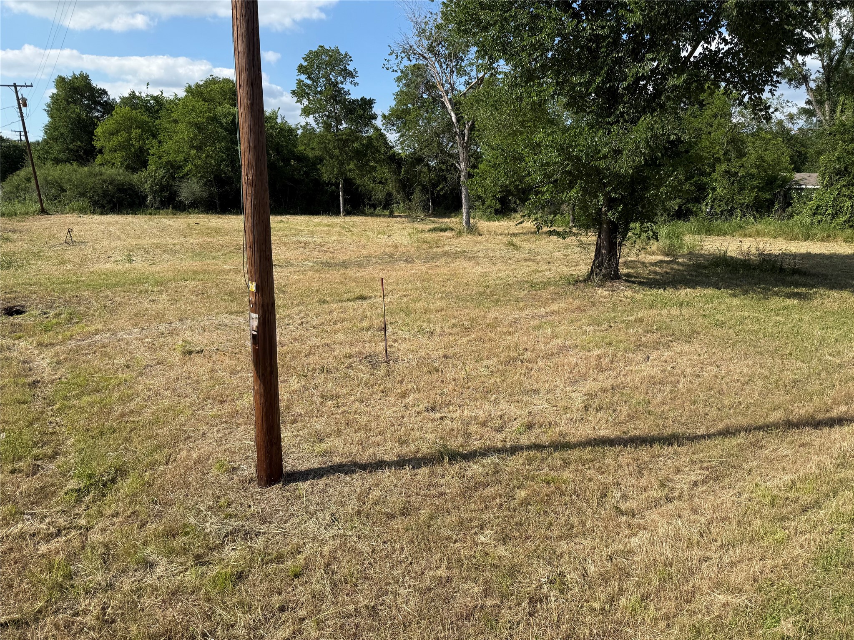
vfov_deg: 56.8
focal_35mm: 24
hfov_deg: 71.6
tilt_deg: -12.4
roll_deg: -2.0
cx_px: 427
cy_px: 320
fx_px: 592
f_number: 1.78
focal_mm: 6.76
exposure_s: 1/4405
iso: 80
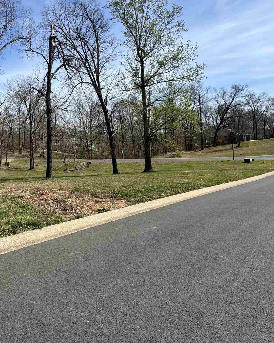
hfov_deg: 53.8
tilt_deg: +1.6
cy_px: 139
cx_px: 46
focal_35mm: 24
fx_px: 243
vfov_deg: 69.6
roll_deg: +3.2
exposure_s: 1/1748
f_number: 2.2
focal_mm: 2.22
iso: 40
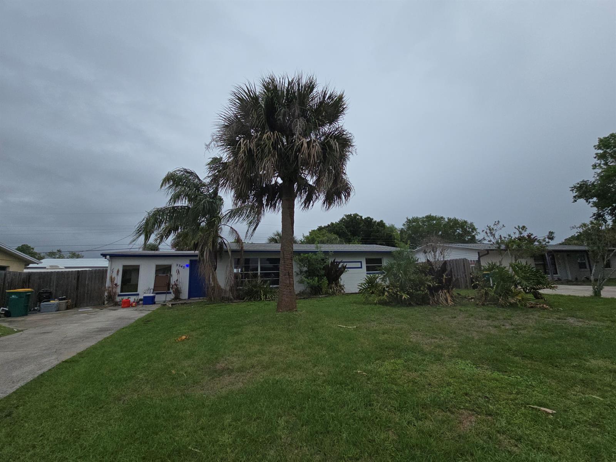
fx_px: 231
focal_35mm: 13
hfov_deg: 106.2
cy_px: 231
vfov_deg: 89.9
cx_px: 308
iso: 50
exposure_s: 1/3882
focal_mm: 2.2
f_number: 2.2
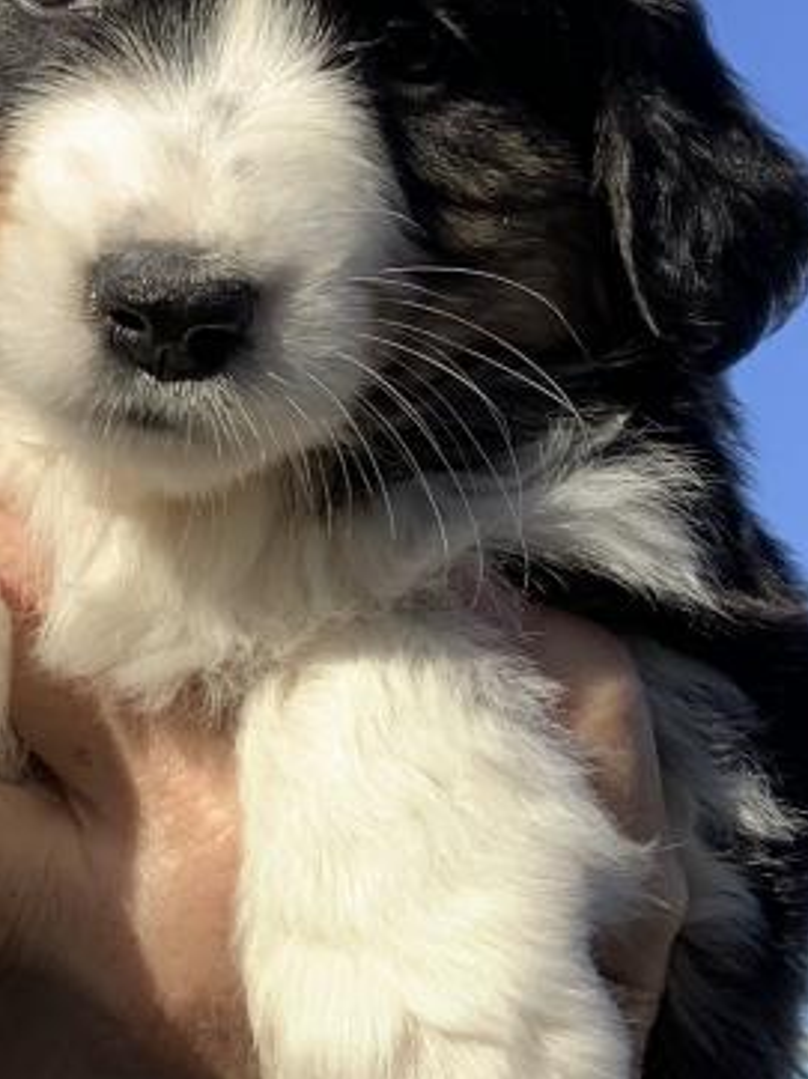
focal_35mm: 53
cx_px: 237
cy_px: 456
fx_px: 1651
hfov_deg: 27.2
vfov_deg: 36.1
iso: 16
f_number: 2.2
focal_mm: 2.87
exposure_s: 1/657
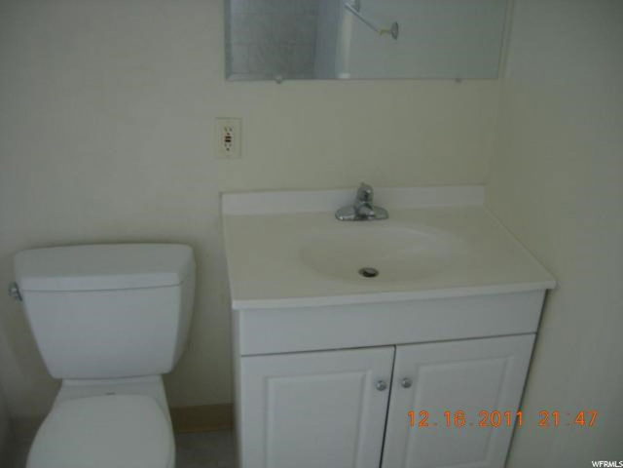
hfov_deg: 51.4
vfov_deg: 39.7
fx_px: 648
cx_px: 312
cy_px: 234
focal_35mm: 36
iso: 137
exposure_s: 1/4
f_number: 2.7
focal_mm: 7.5
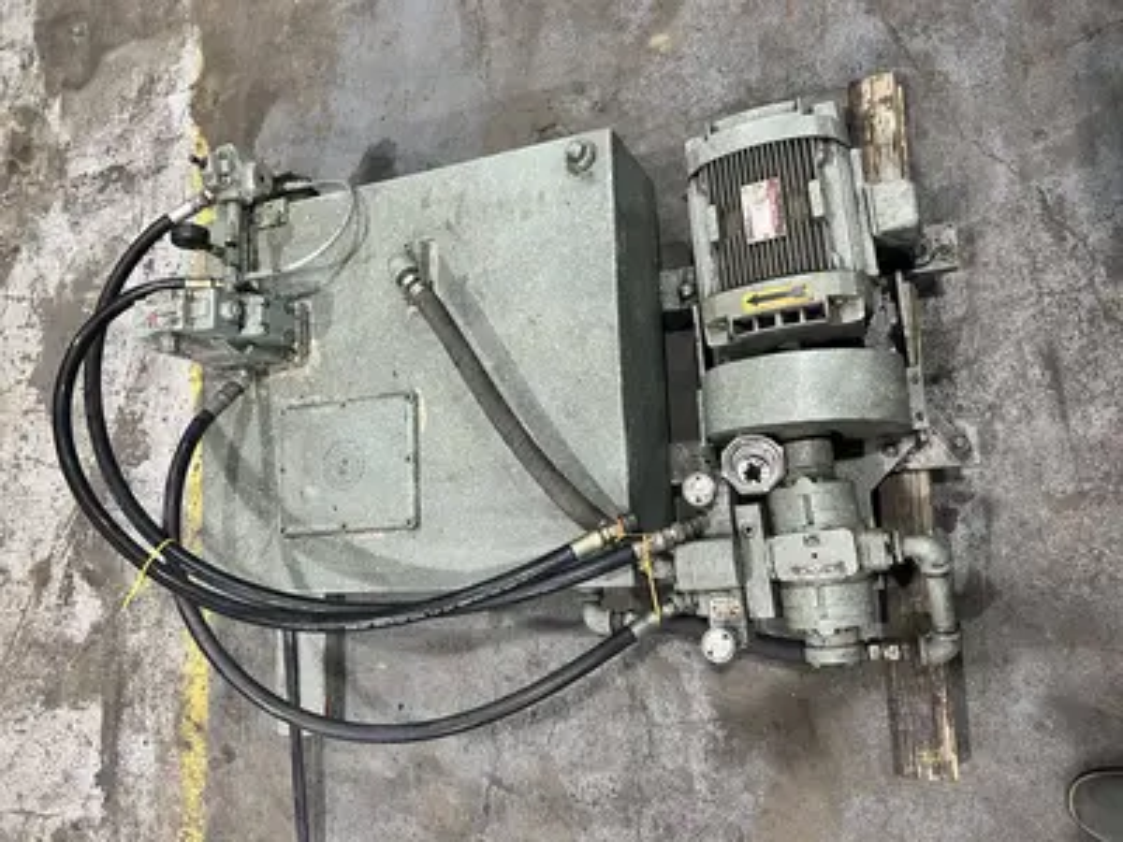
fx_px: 843
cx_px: 562
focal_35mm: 26
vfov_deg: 53.1
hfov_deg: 67.3
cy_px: 421
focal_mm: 5.7
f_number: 1.5
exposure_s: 1/60
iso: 80
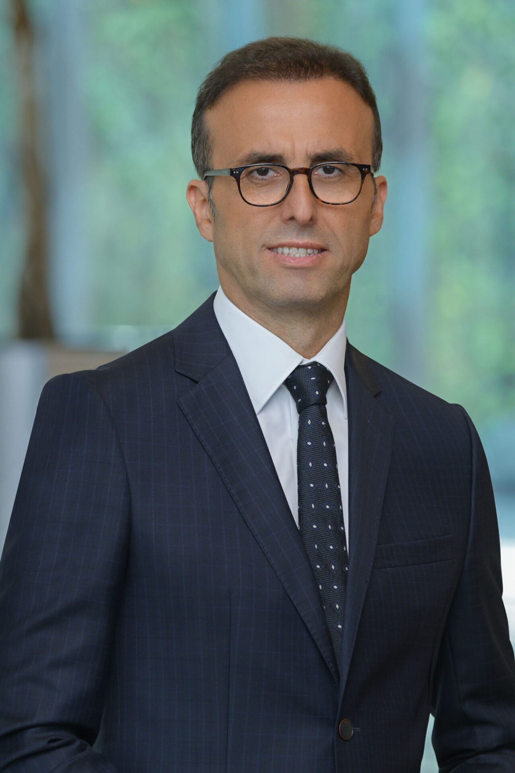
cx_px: 258
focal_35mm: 220
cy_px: 386
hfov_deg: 6.2
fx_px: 4720
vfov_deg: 9.4
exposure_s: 1/250
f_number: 5.3
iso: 800
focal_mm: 220
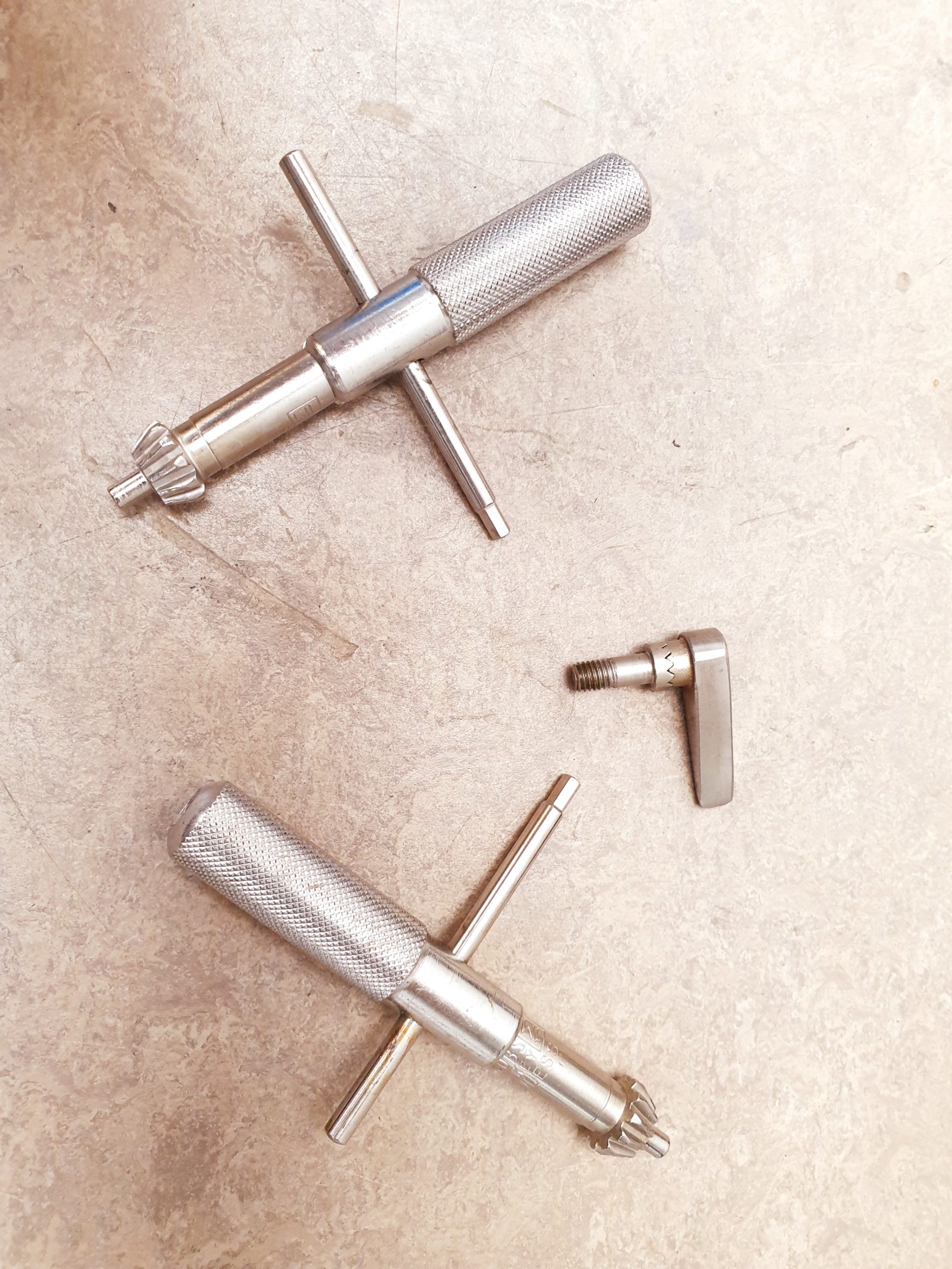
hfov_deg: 53.1
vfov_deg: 67.3
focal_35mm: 26
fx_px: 953
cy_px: 634
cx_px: 476
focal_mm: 4.3
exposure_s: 1/50
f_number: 2.4
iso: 200
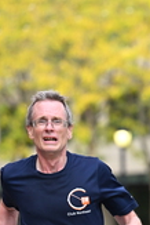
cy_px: 200
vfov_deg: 4.9
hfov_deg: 3.3
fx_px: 2632
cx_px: 244
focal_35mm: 422
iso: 1000
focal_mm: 125
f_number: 2.8
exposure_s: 1/2000
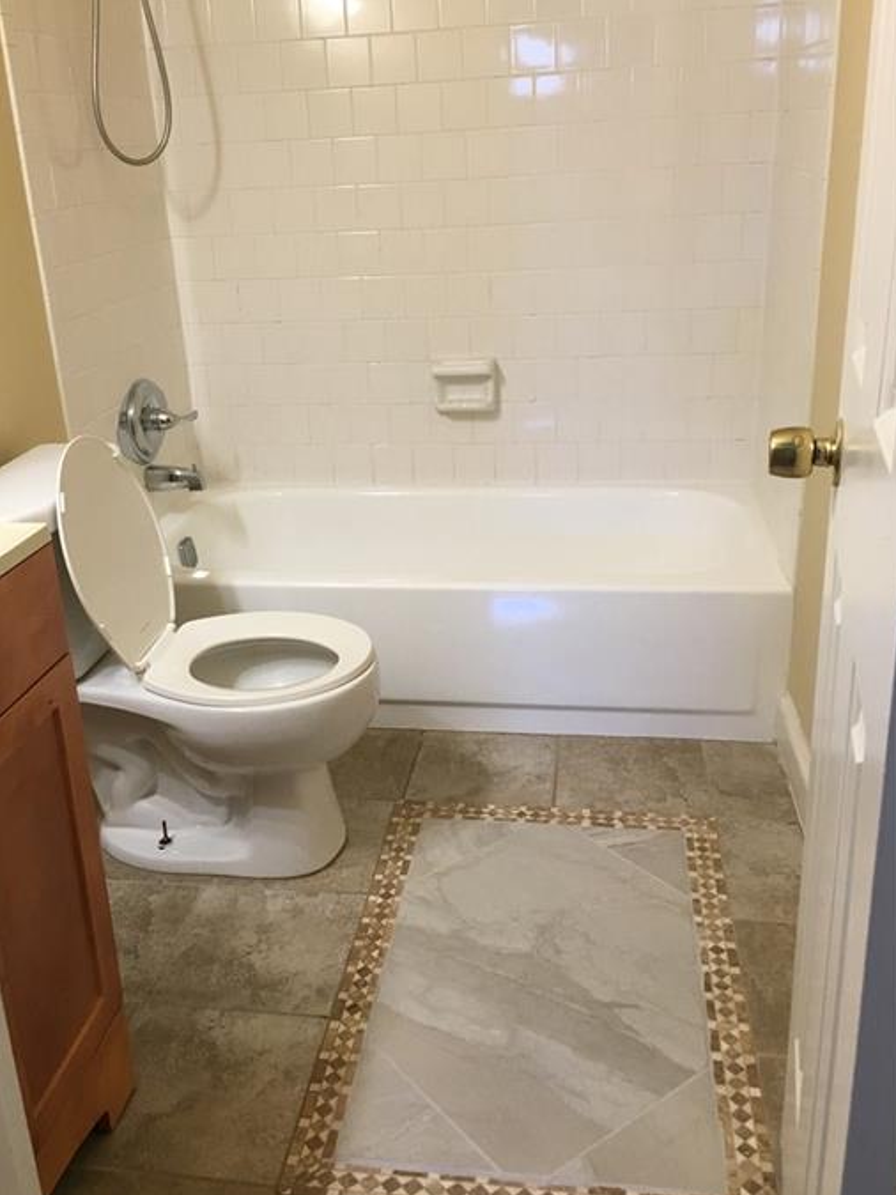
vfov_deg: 55.3
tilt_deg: -20.7
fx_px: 1139
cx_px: 395
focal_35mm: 33
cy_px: 563
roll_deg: +3.6
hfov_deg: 42.9
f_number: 2.2
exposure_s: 1/30
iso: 80
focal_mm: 4.15
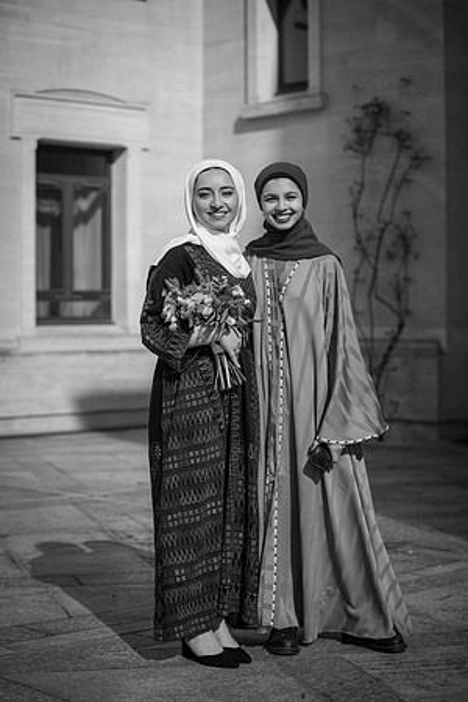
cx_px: 234
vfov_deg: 20.4
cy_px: 351
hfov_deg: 13.7
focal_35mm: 100
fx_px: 1950
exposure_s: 1/3200
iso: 100
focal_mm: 100
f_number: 2.8
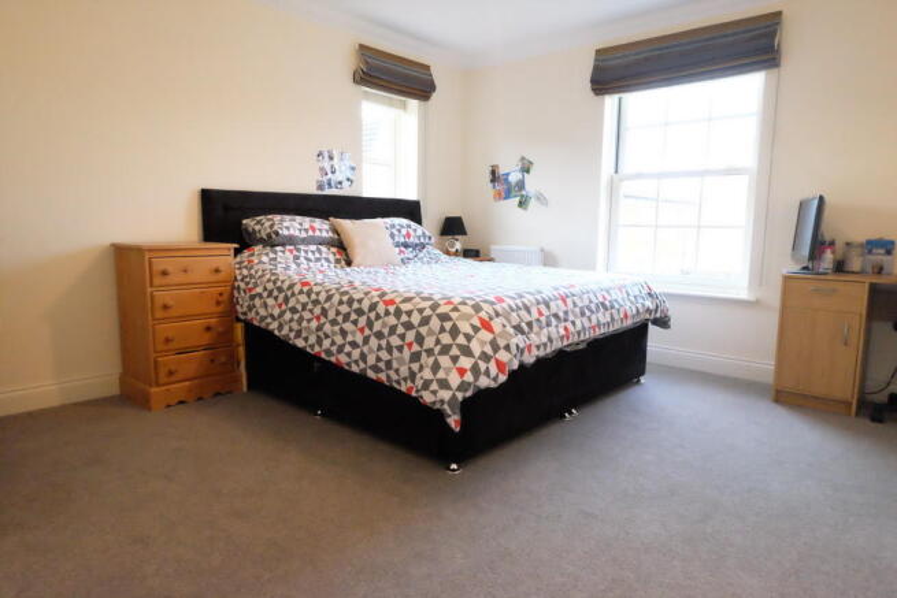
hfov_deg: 78.6
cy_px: 299
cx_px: 448
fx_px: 548
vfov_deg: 57.3
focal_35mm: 22
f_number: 7.1
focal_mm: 14.5
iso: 12800
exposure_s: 1/210
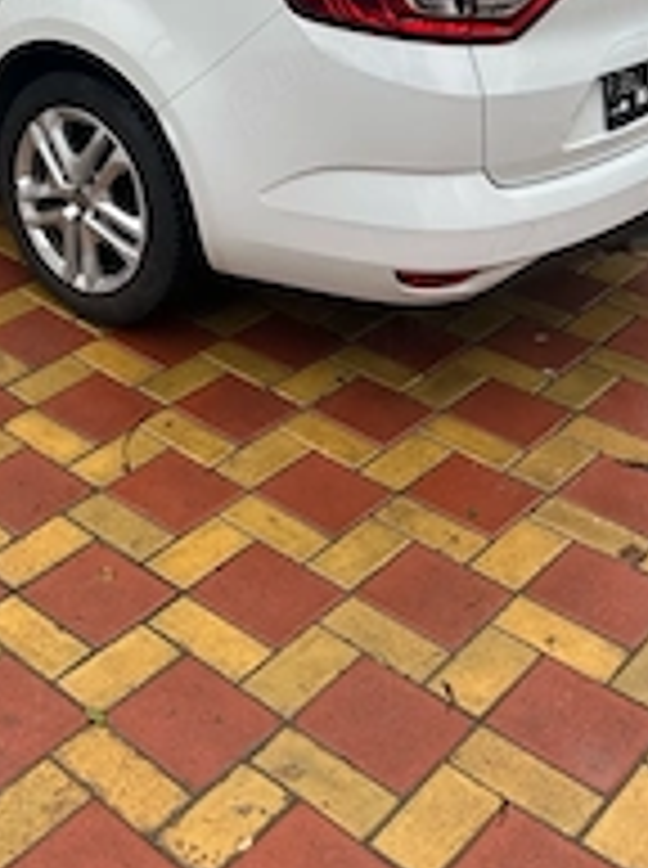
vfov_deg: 33.5
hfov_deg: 26.3
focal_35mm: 54
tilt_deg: -16.0
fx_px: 1352
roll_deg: -0.3
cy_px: 67
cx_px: 108
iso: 50
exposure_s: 1/846
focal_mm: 5.7
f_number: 1.5
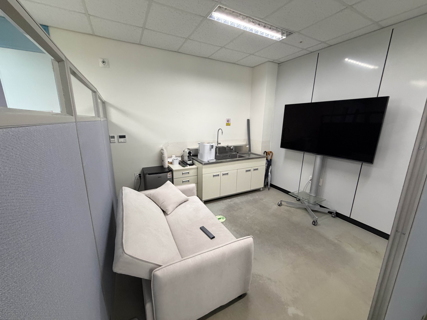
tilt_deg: -12.0
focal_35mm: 14
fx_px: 173
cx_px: 214
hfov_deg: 102.1
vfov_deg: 85.7
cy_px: 160
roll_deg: +0.6
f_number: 2.2
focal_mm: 2.22
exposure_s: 1/60
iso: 320
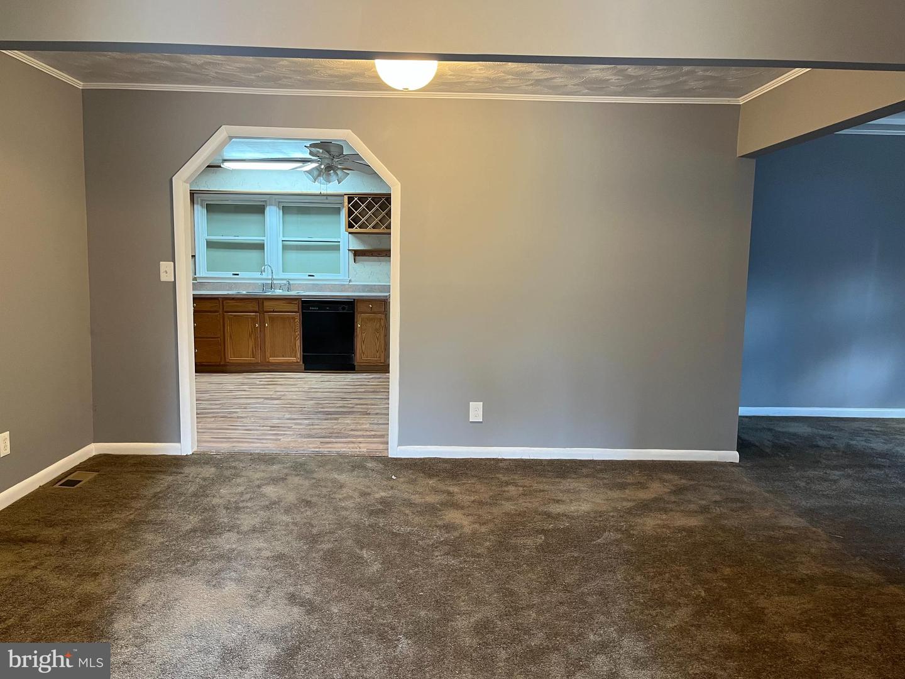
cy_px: 340
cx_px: 452
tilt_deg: -5.9
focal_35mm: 26
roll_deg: +0.3
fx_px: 680
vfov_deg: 53.1
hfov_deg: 67.3
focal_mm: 5.1
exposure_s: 1/60
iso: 160
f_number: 1.6
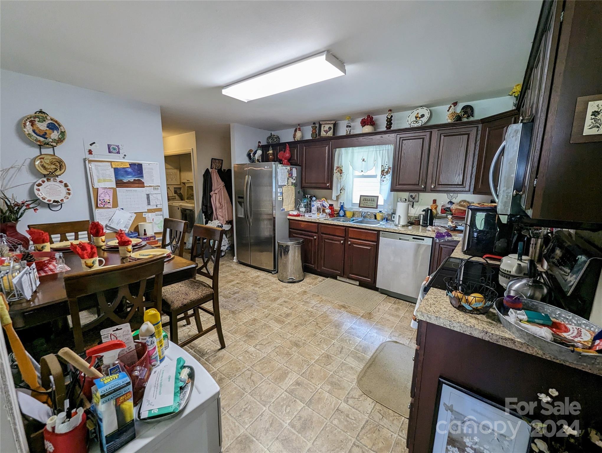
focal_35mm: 13
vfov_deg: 90.1
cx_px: 301
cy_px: 226
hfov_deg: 106.1
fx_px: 226
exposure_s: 1/29.7
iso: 124
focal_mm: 1.95
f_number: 2.2
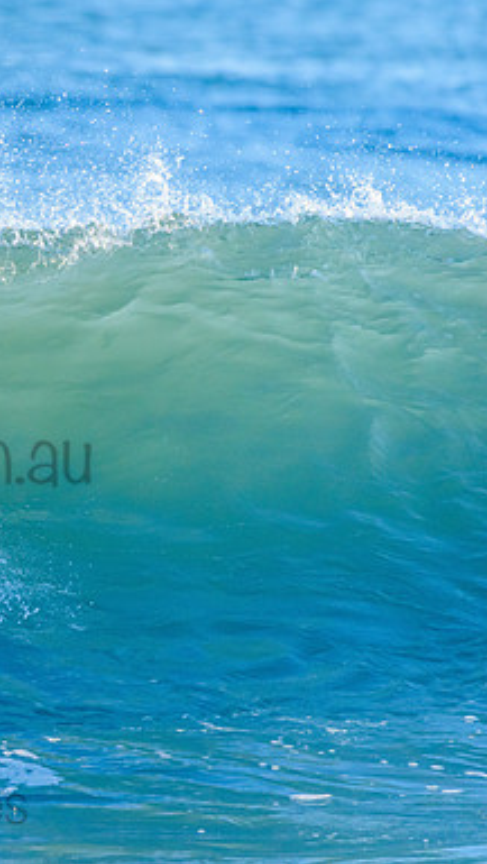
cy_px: 425
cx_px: -286
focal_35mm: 960
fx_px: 22005
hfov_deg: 1.3
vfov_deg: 2.2
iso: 800
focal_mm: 500
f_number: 5.6
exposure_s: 1/2000
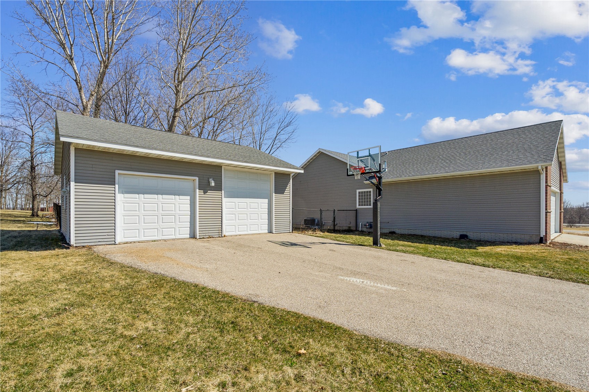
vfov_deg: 73.7
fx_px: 262
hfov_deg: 96.7
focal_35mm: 16
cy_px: 196
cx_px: 294
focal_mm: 16
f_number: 9
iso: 400
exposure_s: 1/1000
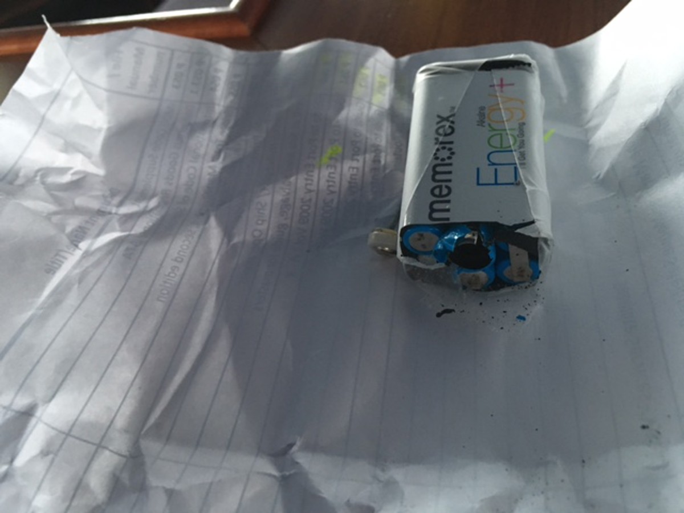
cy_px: 256
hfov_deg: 61.7
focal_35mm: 29
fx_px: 573
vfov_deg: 48.2
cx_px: 342
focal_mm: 4.15
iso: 250
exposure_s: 1/25
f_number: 2.2
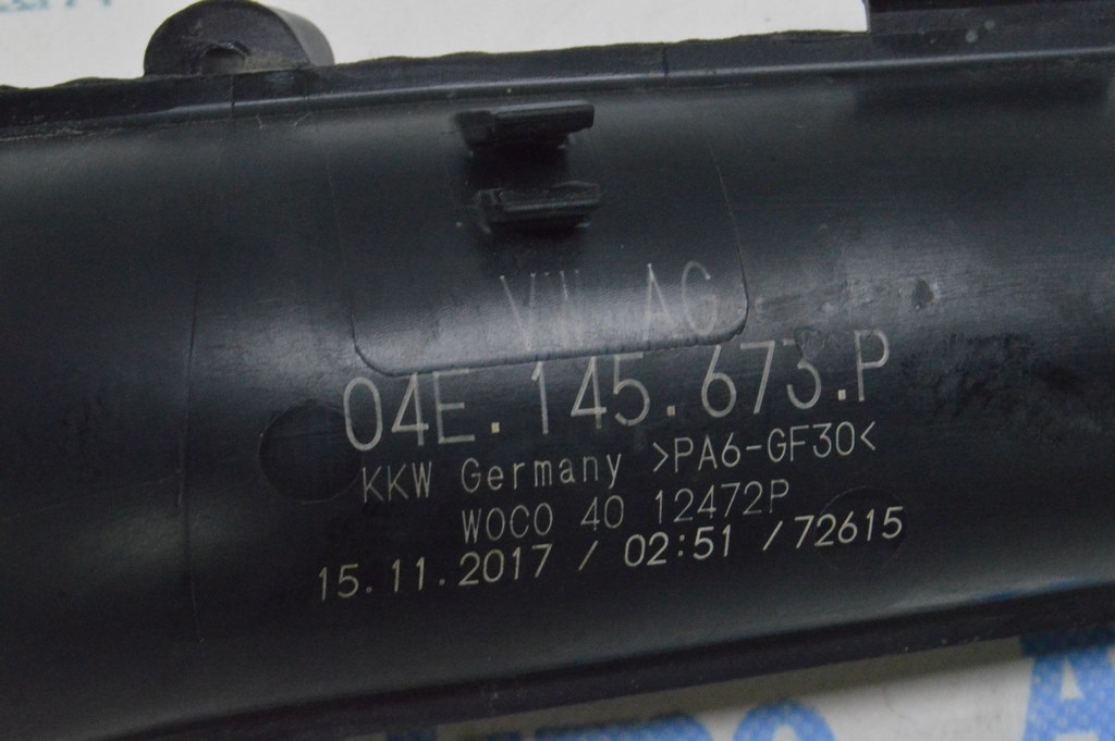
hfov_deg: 24.6
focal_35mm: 82
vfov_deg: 16.5
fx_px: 2553
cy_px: 370
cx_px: 558
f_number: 20
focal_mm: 55
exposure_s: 1/20
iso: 6400
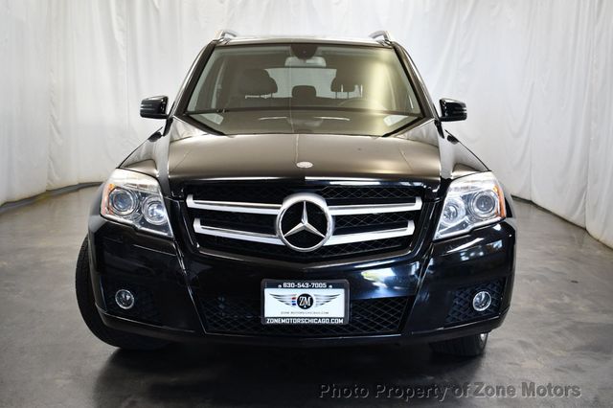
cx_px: 306
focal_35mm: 36
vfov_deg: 36.8
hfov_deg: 53.2
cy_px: 204
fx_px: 613
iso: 1250
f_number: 4
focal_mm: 24
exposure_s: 1/125
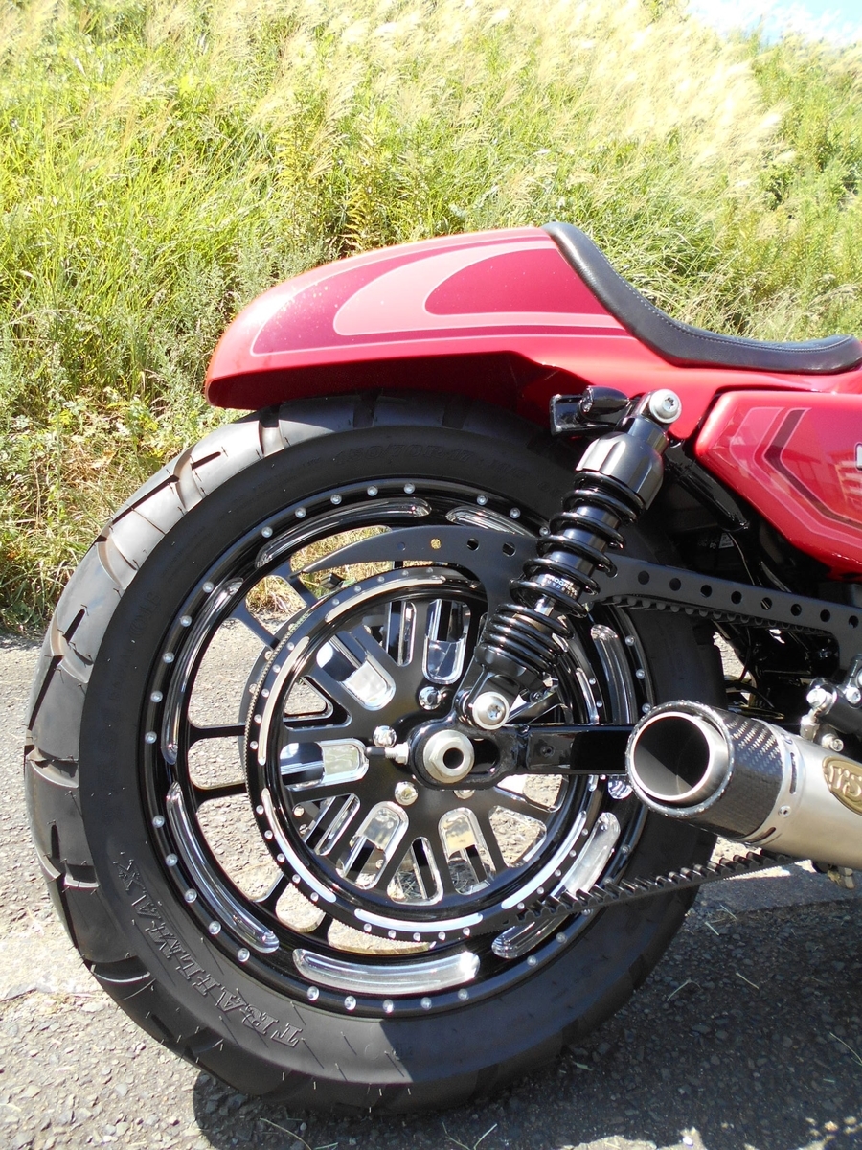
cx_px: 431
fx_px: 863
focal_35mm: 26
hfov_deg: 53.1
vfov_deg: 67.3
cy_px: 575
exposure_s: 1/250
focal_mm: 4.6
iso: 100
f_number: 3.2
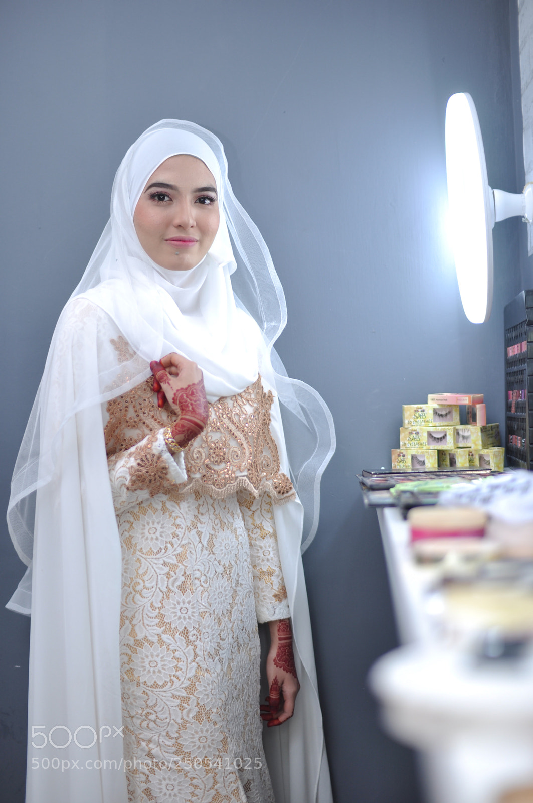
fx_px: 1002
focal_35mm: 45
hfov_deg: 29.8
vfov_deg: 43.6
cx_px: 266
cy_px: 402
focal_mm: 30
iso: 100
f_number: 1.4
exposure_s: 1/160
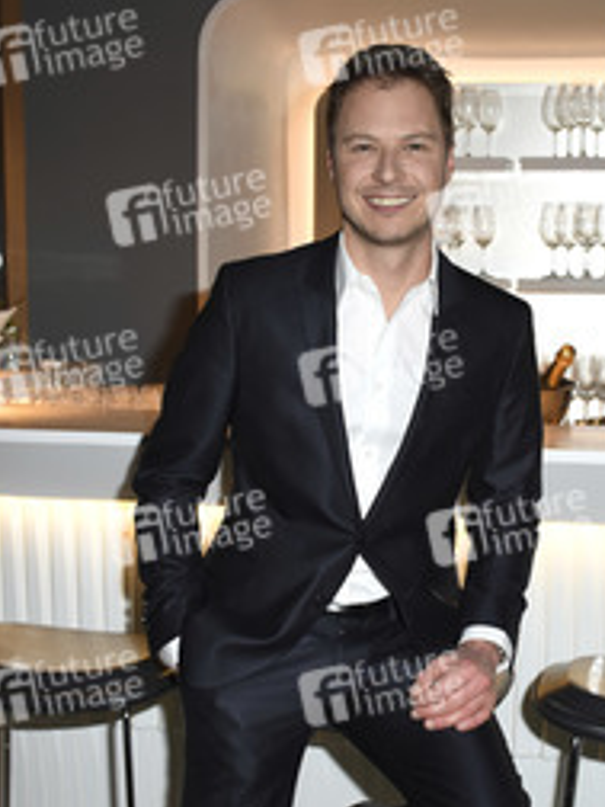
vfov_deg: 31.2
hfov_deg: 23.5
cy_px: 448
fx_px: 1445
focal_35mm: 62
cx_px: 424
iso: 640
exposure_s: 1/100
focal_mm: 24
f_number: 4.5
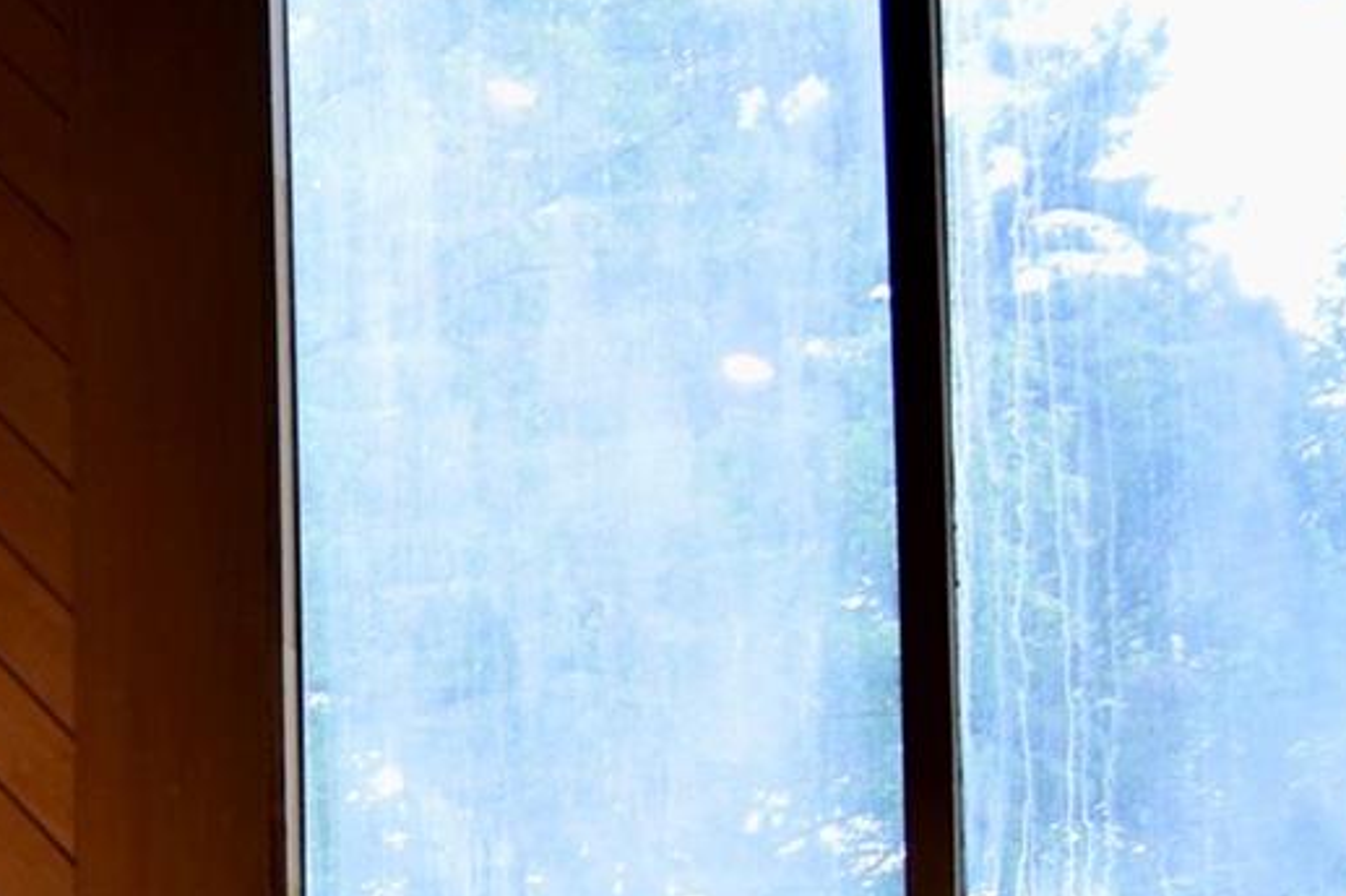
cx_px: -992
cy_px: 1473
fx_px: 3998
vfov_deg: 12.0
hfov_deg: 16.4
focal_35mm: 107
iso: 100
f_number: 3.5
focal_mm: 18
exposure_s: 1/20
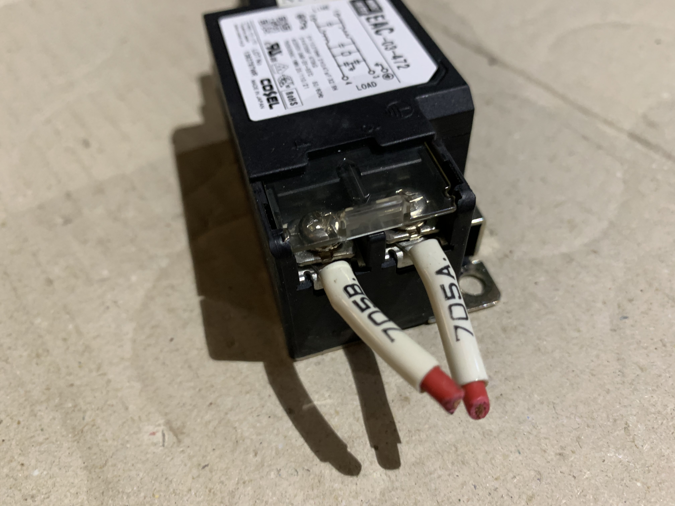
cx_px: 338
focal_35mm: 26
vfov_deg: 53.1
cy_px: 253
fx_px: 507
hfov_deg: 67.3
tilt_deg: -51.0
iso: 250
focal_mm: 4.25
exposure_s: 1/60
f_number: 1.8
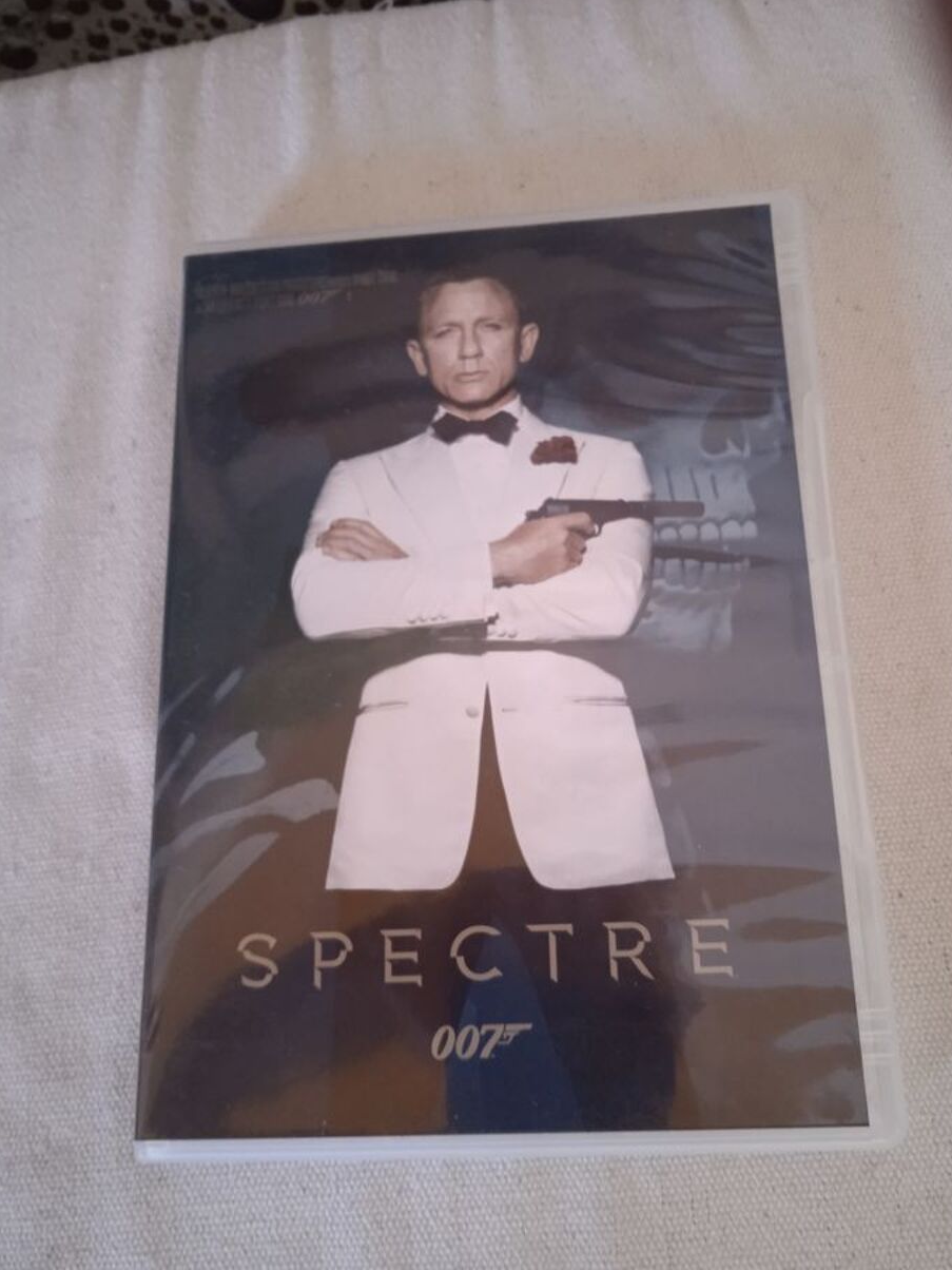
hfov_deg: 45.4
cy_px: 657
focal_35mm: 31
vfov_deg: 58.3
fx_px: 1137
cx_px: 491
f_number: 2.2
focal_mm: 3.43
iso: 837
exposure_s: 1/25
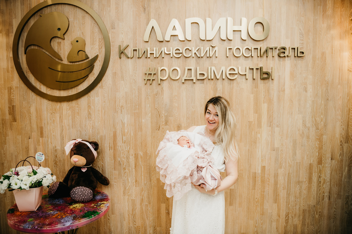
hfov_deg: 69.4
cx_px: 176
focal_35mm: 26
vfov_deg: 49.6
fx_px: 254
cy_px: 117
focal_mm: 26
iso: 160
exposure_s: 1/160
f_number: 3.2
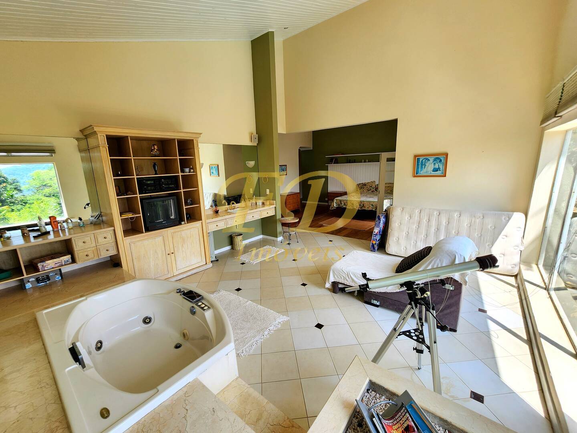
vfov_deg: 89.9
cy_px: 216
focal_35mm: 13
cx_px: 288
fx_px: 217
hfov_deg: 106.2
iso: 50
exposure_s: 1/256
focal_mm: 2.2
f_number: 2.2
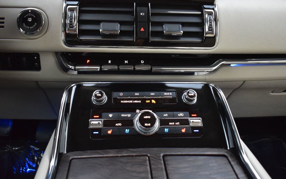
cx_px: 144
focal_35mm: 36
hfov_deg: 54.7
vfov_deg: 35.8
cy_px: 89
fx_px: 277
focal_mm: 23
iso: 1600
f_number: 4.5
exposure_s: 1/15
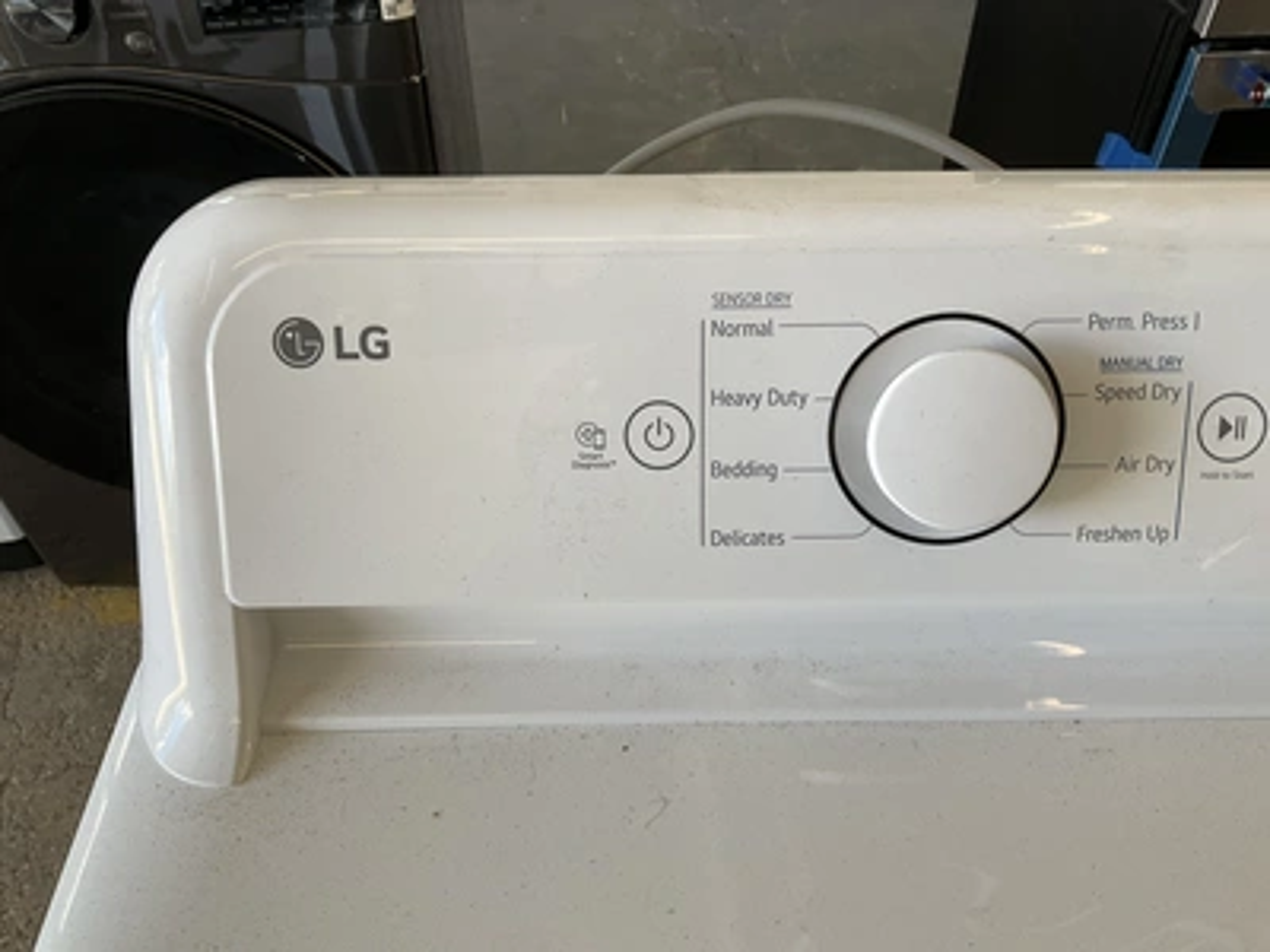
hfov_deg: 61.7
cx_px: 635
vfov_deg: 48.2
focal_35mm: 29
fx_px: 1064
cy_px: 476
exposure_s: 1/120
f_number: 1.8
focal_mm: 3
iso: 64
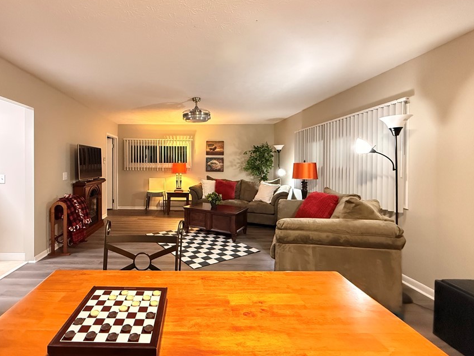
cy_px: 167
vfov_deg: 74.6
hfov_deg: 89.8
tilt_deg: -0.9
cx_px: 187
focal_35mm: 17
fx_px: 233
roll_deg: -0.6
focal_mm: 2.22
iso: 1250
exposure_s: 1/60
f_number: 2.2
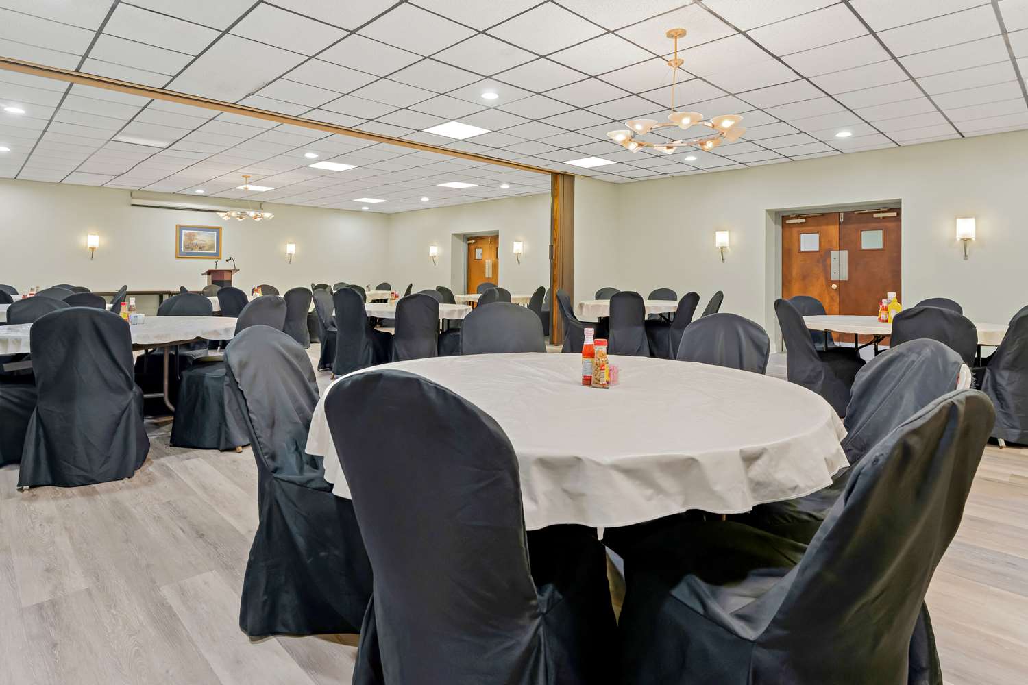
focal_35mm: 19
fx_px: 531
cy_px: 342
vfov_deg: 65.7
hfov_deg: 88.1
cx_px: 514
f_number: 8
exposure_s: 1/3
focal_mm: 18.6
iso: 320
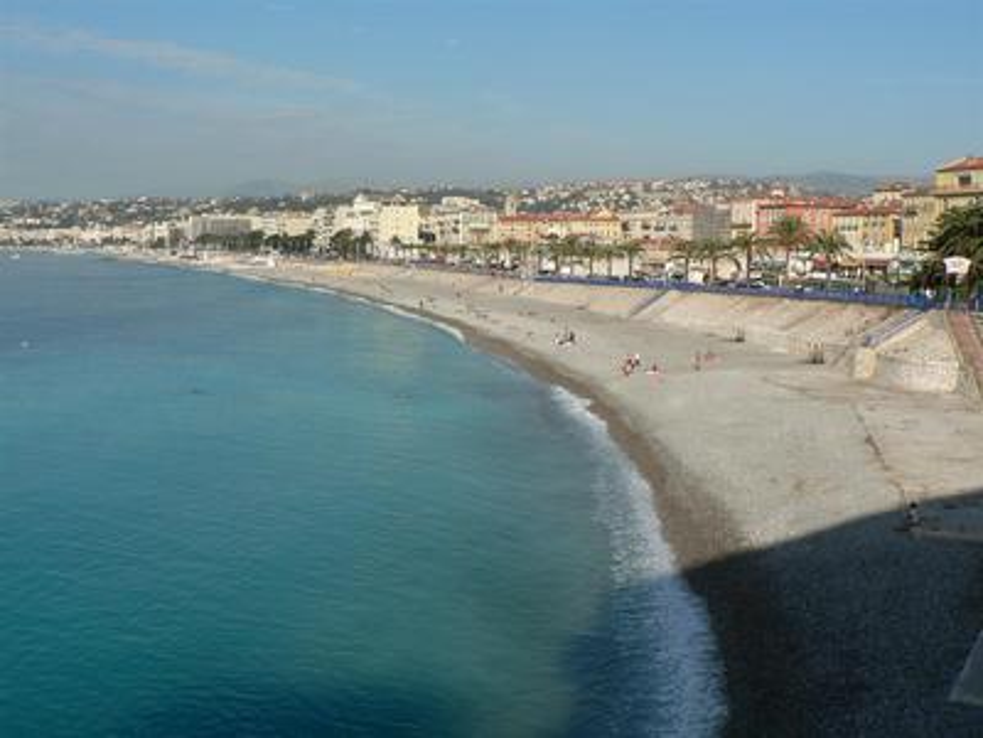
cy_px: 369
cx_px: 492
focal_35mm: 36
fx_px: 1022
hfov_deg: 51.4
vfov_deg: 39.7
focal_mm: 6
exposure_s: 1/400
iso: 80
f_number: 5.6
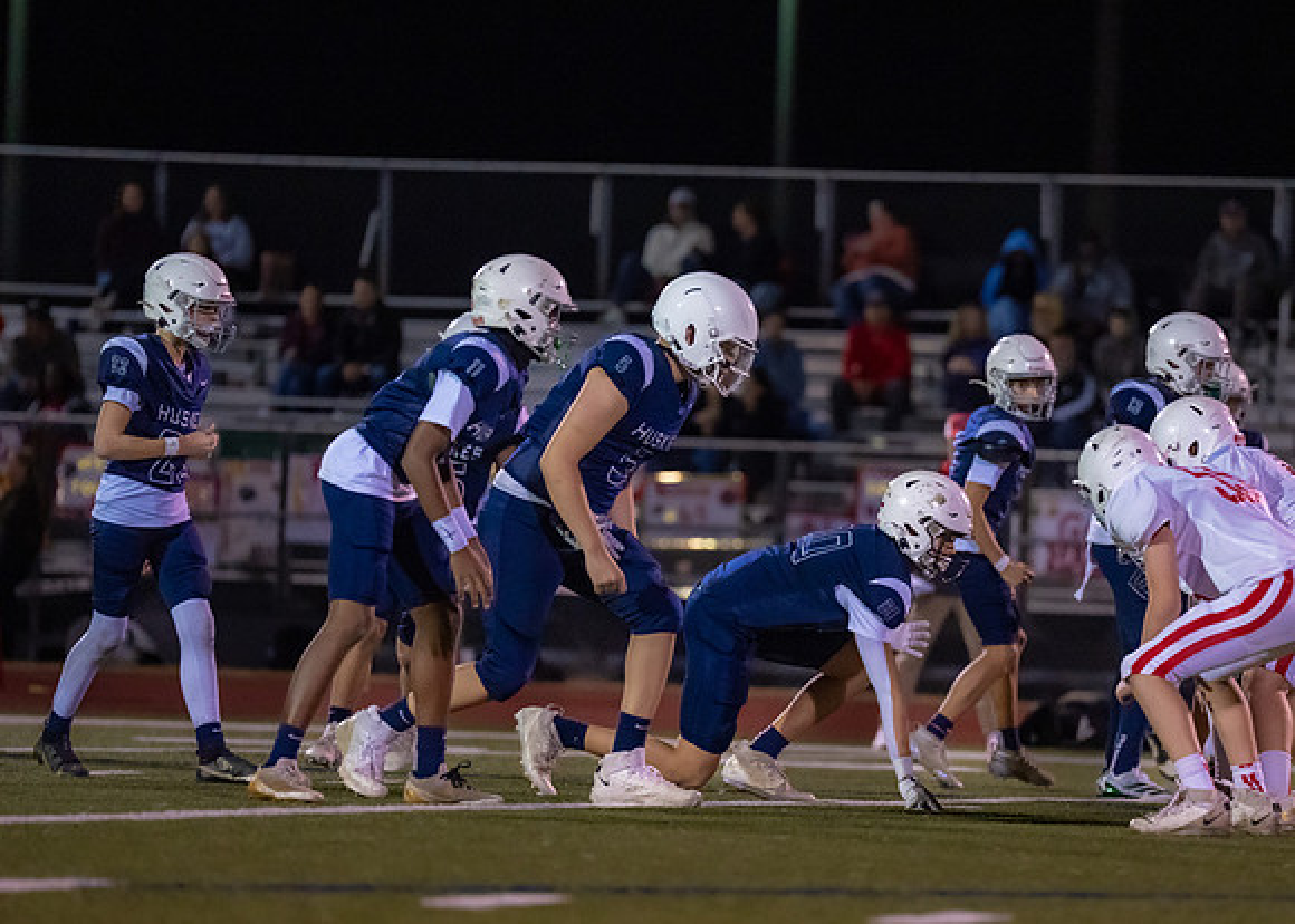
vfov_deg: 5.0
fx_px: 10680
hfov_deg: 6.9
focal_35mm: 290
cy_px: 565
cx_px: 838
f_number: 2.8
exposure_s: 1/1000
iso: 6400
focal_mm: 200
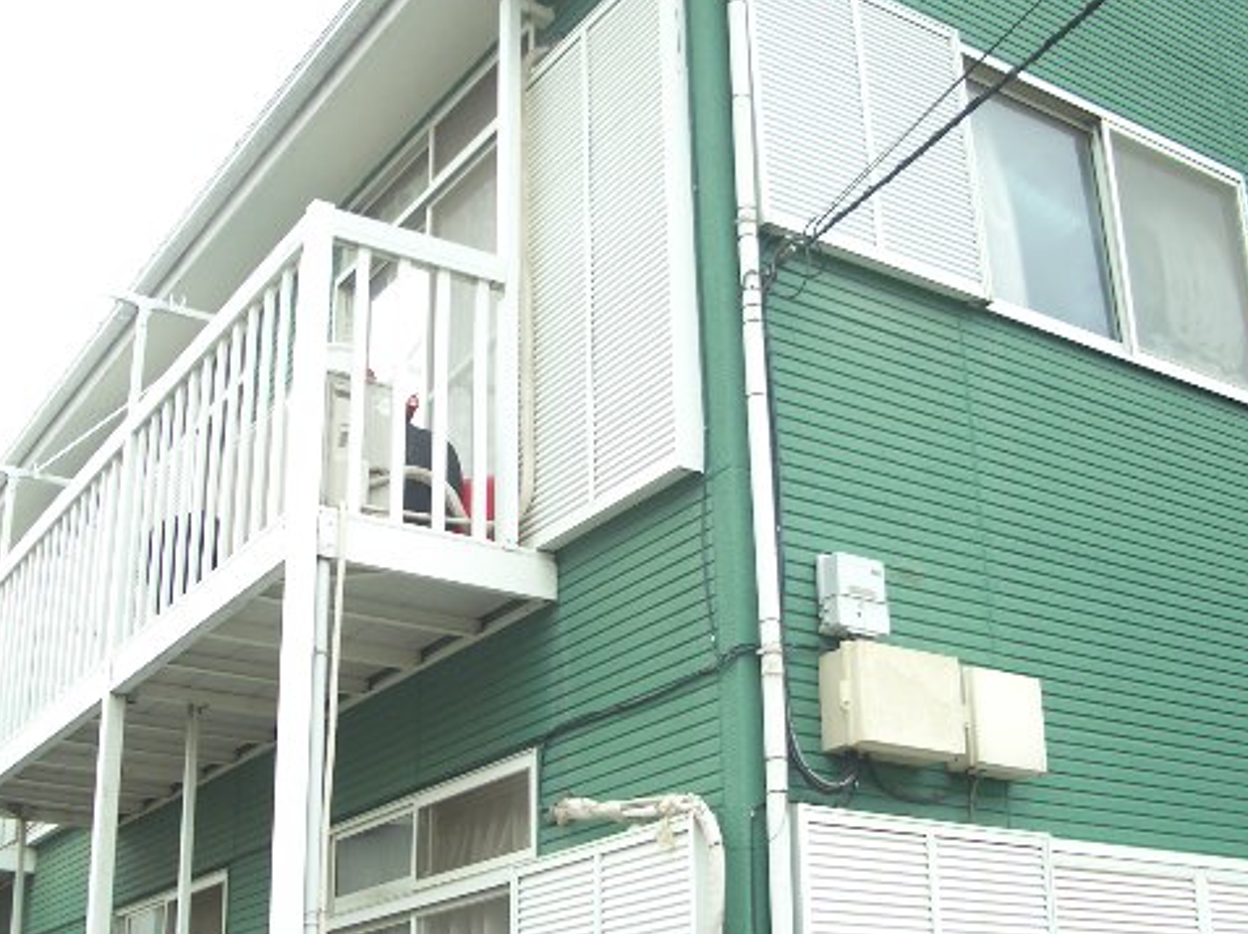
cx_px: 568
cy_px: 552
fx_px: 1693
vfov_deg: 30.8
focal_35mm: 47
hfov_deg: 40.4
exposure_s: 1/200
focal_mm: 5.8
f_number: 2.6
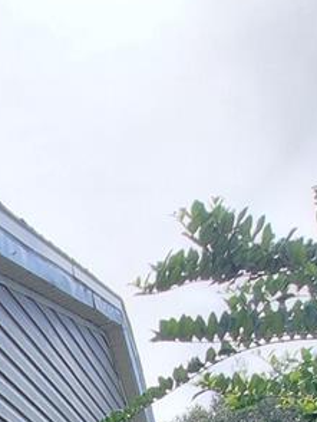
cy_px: 728
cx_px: -87
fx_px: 646
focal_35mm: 53
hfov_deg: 24.3
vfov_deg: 23.1
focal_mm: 1.74
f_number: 2.2
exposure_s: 1/677
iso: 40
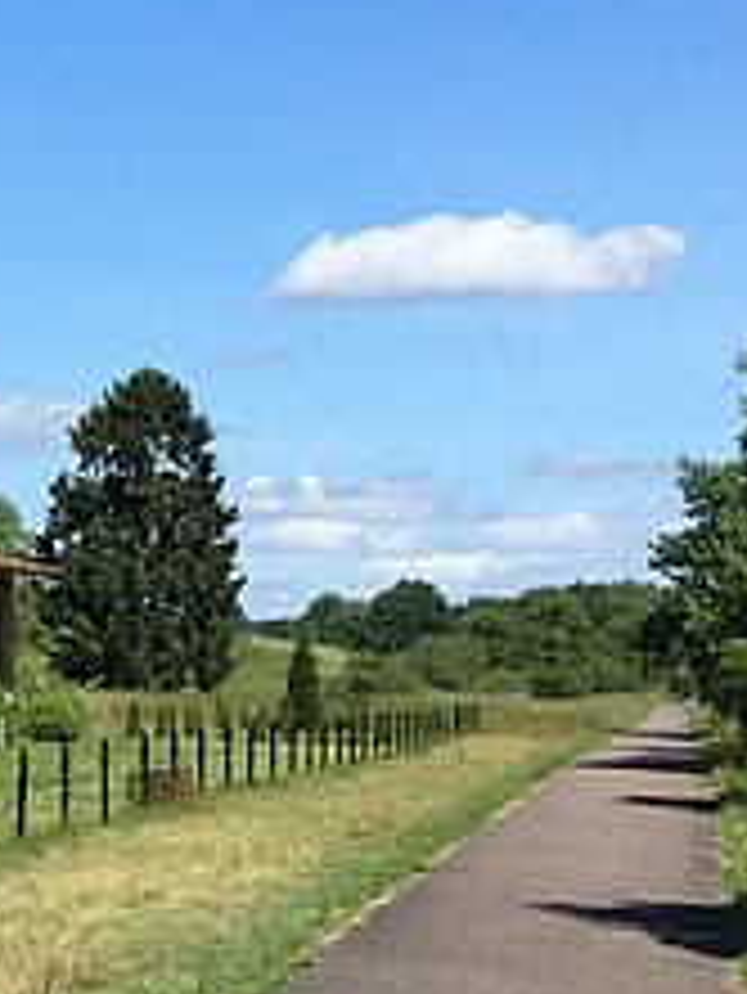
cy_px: 591
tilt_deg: +1.4
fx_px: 3392
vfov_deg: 16.7
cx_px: -855
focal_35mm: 118
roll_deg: +0.0
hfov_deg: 11.1
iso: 25
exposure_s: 1/1425
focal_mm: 4.15
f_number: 2.2
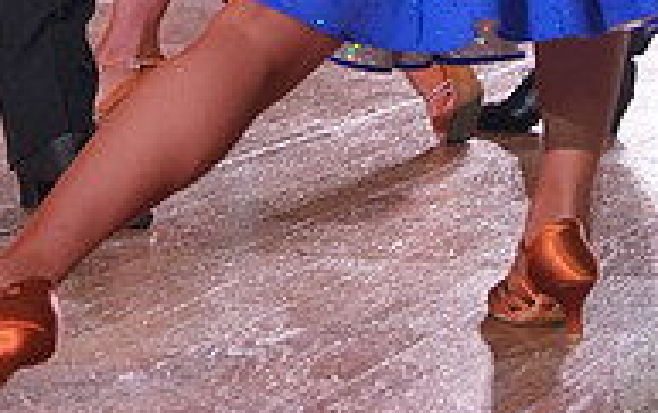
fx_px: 3841
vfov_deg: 6.0
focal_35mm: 214
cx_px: 223
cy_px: -437
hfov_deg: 9.8
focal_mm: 70
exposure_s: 1/500
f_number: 4
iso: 1600
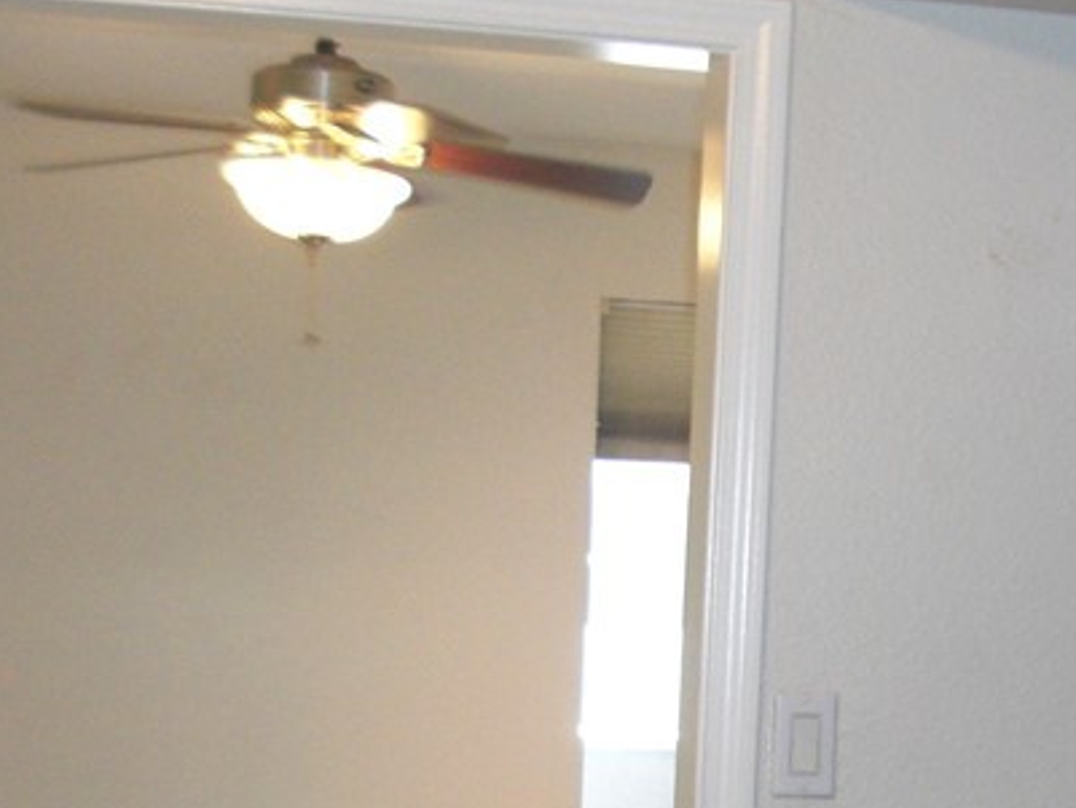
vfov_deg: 15.9
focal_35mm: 92
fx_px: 2861
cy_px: 741
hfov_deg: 21.0
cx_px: 888
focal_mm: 6.3
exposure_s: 1/60
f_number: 2.8
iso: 200
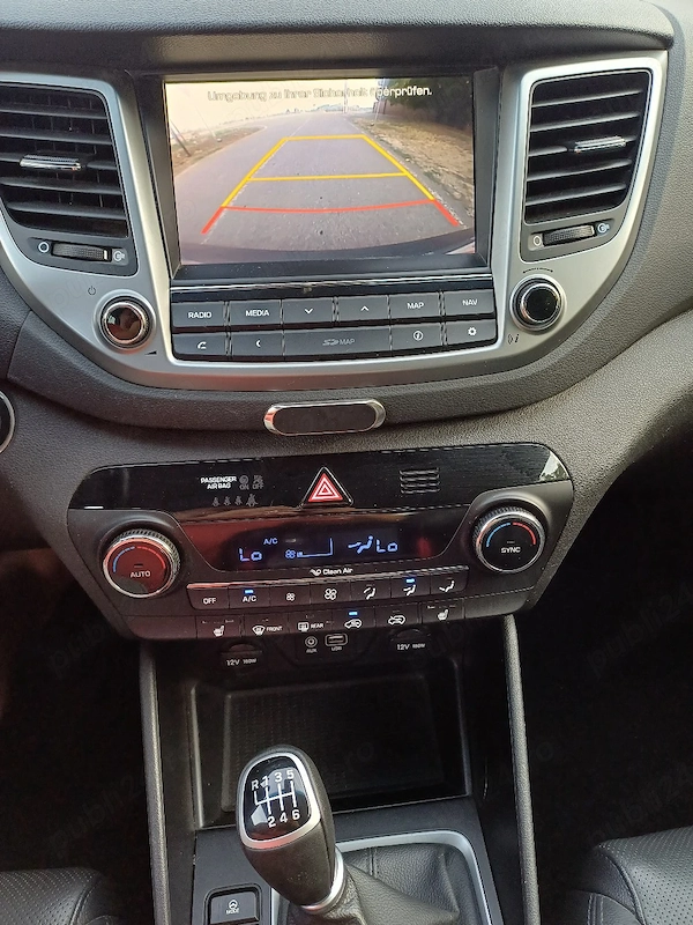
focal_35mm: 25
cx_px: 346
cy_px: 462
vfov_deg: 69.4
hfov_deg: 54.9
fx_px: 667
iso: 200
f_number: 1.8
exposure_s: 1/50
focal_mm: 4.65
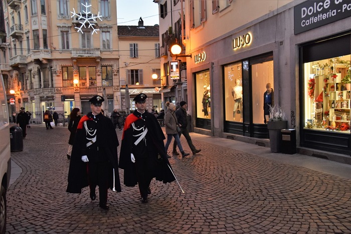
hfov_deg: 59.5
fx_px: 307
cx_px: 176
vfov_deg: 41.7
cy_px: 117
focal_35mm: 32
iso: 400
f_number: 5.6
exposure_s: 1/60
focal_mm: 21
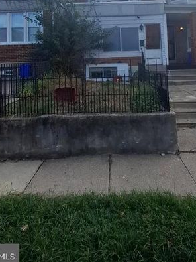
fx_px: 204
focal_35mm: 27
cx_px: 113
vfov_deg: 59.3
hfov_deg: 51.1
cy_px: 46
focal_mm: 1.64
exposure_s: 1/1422
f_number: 2.2
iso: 40
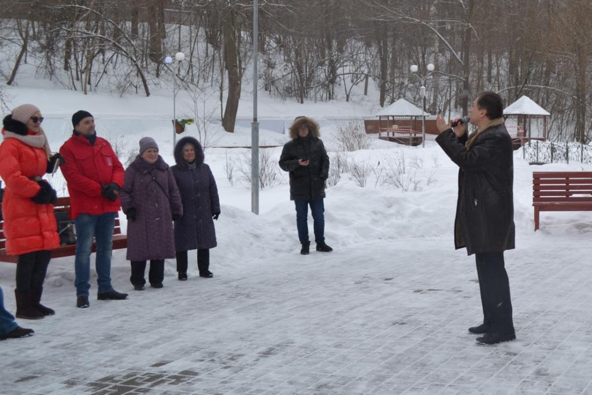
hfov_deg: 57.2
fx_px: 543
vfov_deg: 40.0
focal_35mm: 33
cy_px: 198
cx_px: 296
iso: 100
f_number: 5.6
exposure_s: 1/200
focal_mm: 22
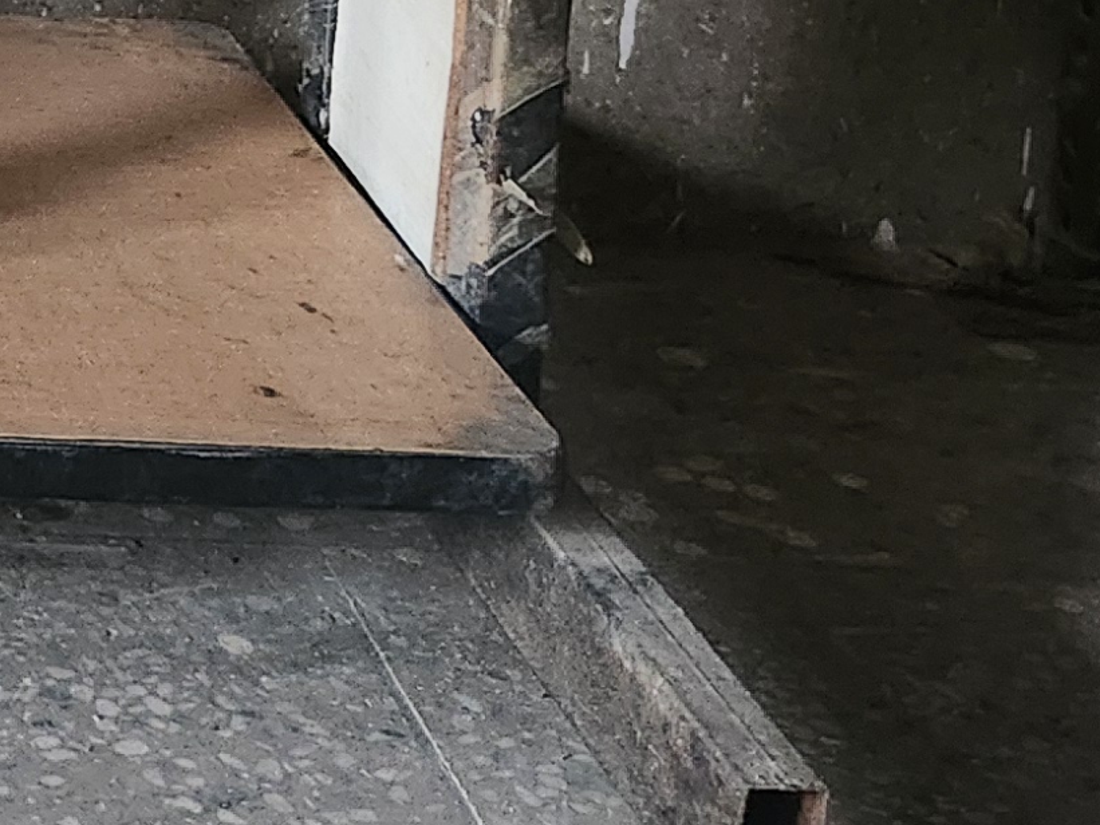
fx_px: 3560
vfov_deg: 11.9
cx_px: -1057
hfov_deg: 14.7
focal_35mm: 112
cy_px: -788
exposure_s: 1/33
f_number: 1.8
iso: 640
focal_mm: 5.4
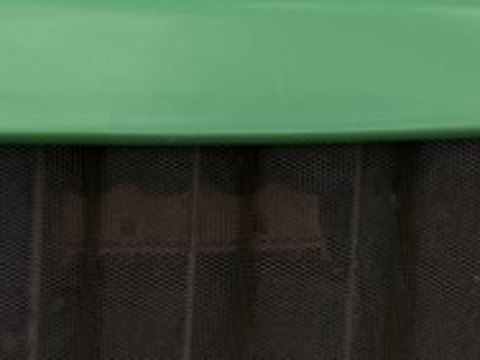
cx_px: -54
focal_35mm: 102
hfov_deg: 18.5
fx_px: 1414
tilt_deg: -3.2
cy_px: -368
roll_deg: -1.5
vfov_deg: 12.7
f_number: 1.78
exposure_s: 1/2445
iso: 80
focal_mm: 6.76
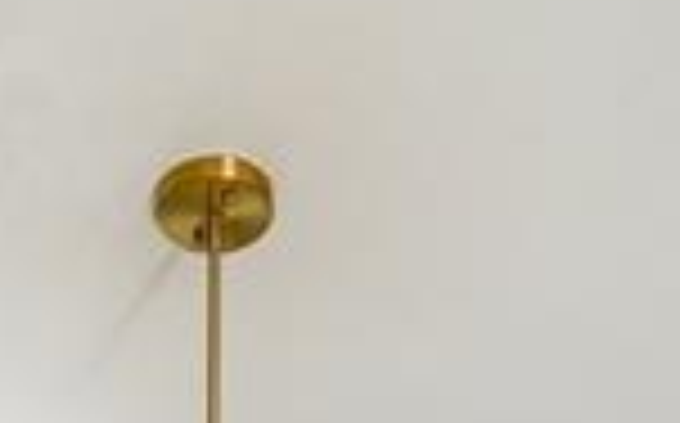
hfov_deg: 21.3
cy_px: 1390
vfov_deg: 9.4
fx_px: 1796
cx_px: 185
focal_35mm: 97
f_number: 8
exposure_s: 1/8
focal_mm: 14
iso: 400
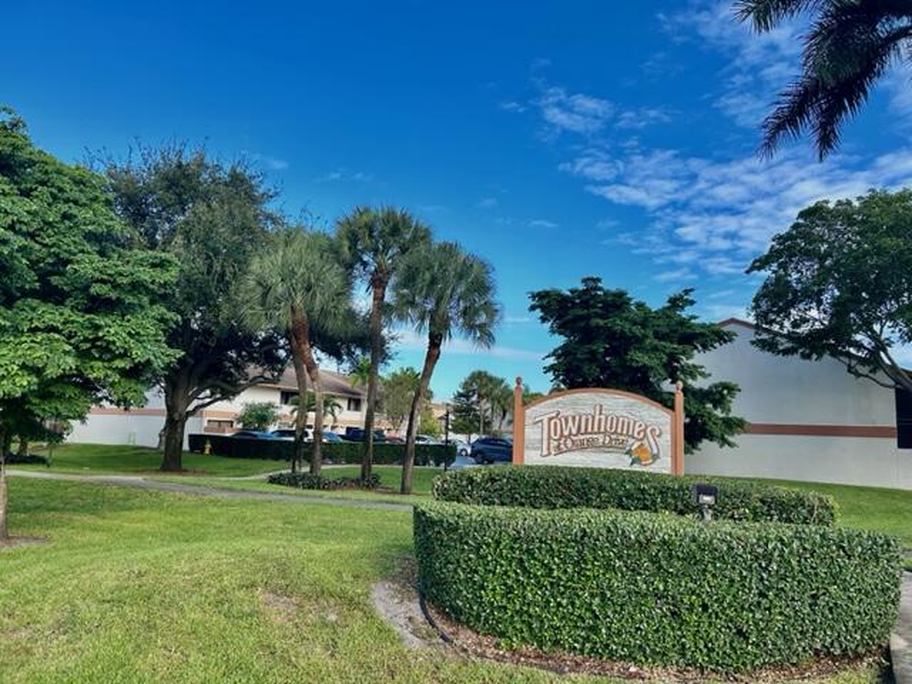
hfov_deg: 67.3
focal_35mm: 26
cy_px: 342
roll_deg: -1.6
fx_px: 685
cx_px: 456
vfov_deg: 53.1
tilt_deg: +8.9
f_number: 1.5
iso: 50
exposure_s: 1/2252
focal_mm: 5.7
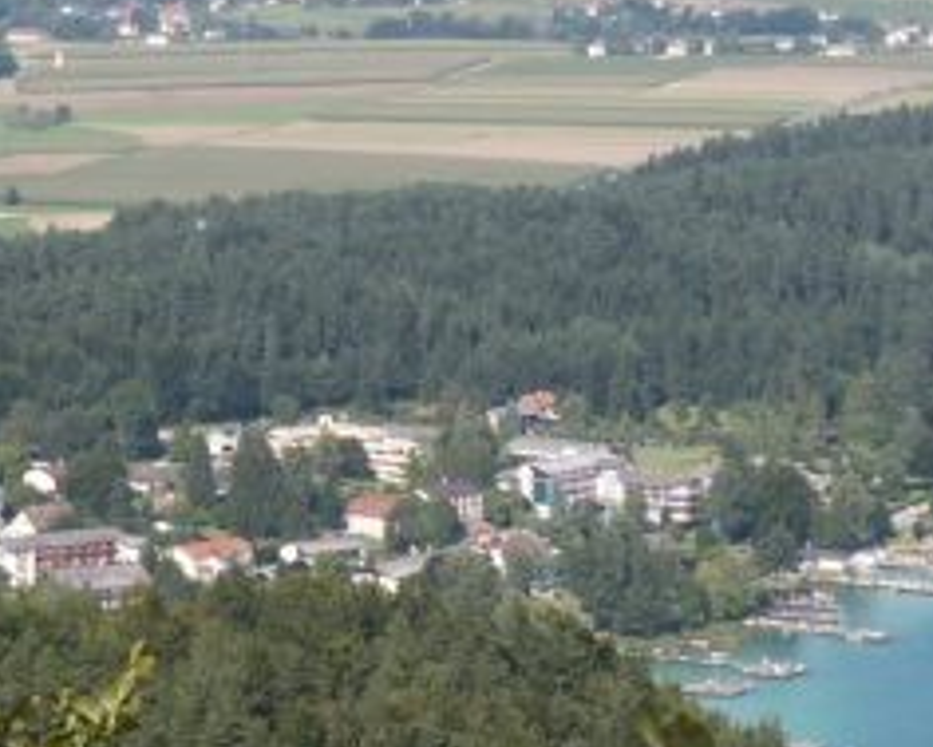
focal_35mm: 218
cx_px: 474
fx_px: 6022
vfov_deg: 7.1
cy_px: 383
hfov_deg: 8.9
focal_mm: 17.5
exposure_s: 1/125
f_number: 8
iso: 64
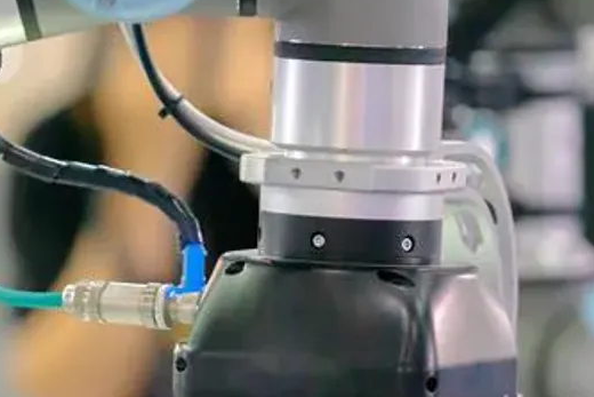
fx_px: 7971
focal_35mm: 483
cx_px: 139
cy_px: 394
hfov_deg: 4.3
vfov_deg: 2.8
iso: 1600
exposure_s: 1/200
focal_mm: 157
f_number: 4
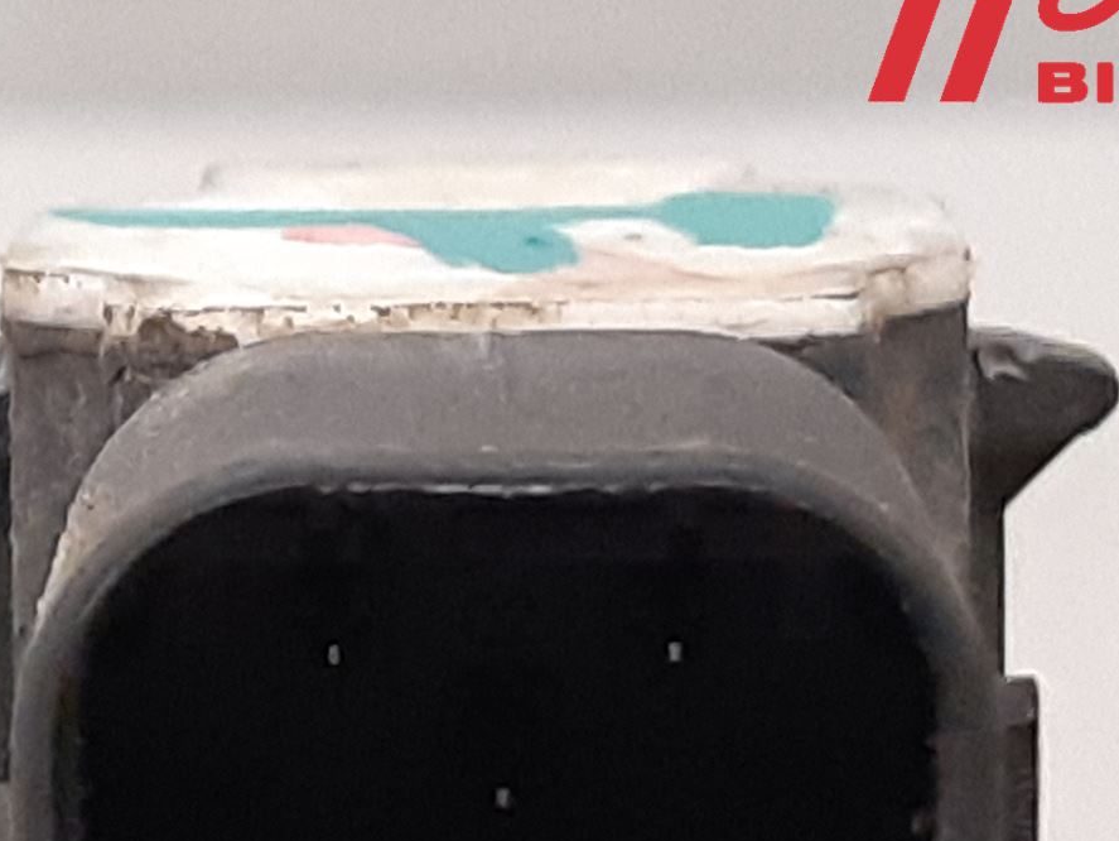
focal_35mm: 60
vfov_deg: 23.3
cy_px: 859
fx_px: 1940
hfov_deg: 31.8
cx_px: 351
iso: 250
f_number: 1.7
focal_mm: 3.93
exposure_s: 1/50
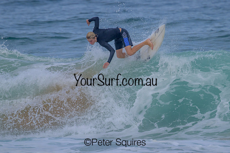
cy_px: 92
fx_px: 6880
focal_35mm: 1077
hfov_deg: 1.9
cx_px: 128
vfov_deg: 1.3
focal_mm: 800
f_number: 11
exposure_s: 1/2000
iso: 640
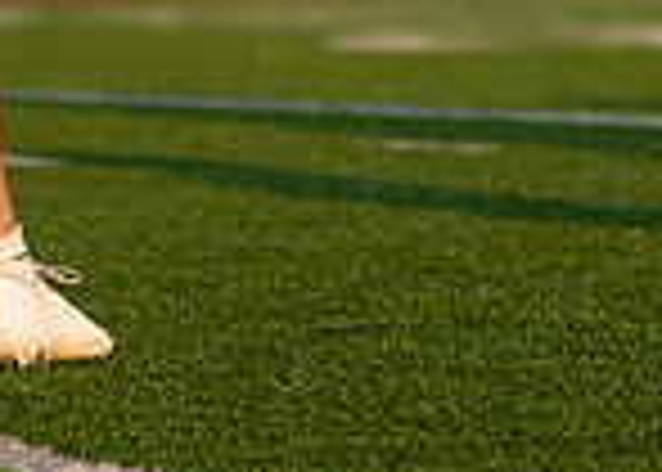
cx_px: -307
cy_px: -402
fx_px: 8799
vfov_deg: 3.1
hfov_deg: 4.3
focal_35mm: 468
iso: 160
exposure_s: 1/1600
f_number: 2.8
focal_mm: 98
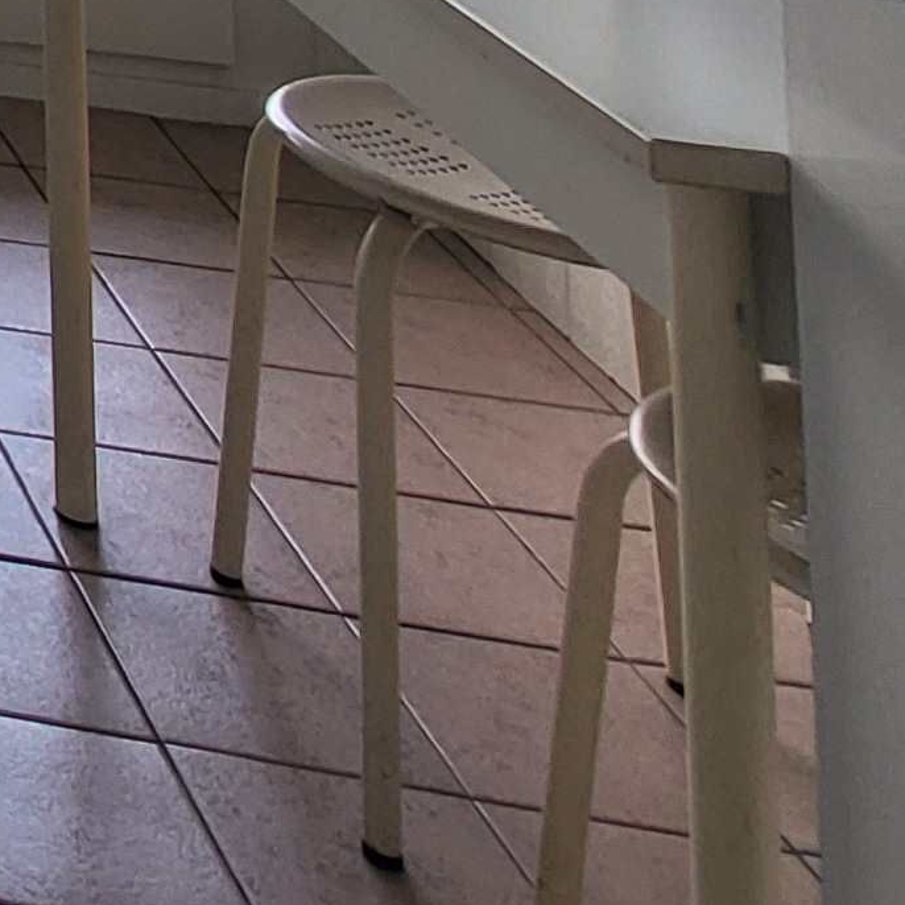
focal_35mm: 67
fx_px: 1982
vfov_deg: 17.3
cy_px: -974
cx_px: -1132
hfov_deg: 16.1
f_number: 2.2
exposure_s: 1/50
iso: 40
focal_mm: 1.74
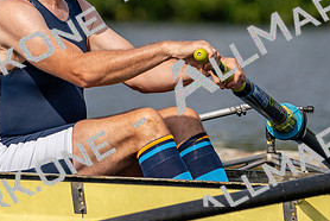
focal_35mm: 827
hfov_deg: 2.5
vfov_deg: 1.7
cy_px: 3
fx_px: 7589
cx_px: 70
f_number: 6.3
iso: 200
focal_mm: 397
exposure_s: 1/1600
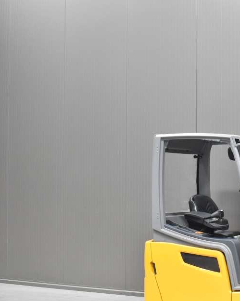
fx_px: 577
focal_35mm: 65
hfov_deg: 21.8
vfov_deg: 29.1
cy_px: 170
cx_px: 287
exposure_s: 1/25
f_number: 5.6
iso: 1600
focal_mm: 24
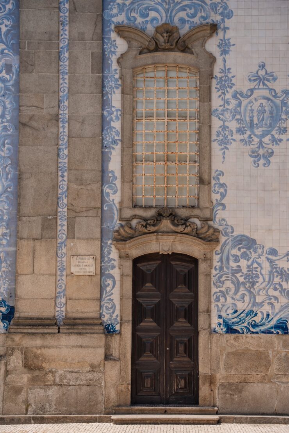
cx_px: 144
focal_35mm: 52
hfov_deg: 26.0
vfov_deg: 38.3
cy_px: 216
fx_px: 625
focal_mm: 51.9
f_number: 3.5
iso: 100
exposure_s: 1/1000
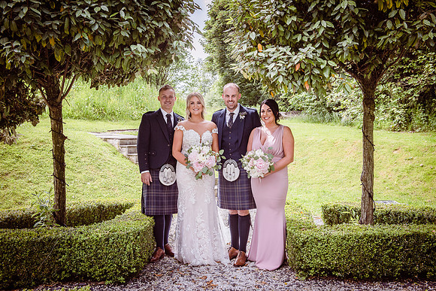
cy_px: 146
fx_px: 485
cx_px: 218
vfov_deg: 33.4
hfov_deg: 48.4
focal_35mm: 40
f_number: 5.6
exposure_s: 1/500
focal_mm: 40
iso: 250
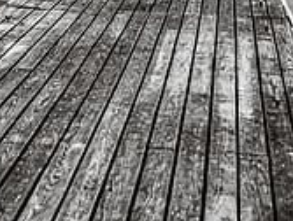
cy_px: -66
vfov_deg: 11.2
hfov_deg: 14.7
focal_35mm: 130
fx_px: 1103
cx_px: -49
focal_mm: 39
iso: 500
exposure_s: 1/2500
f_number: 4
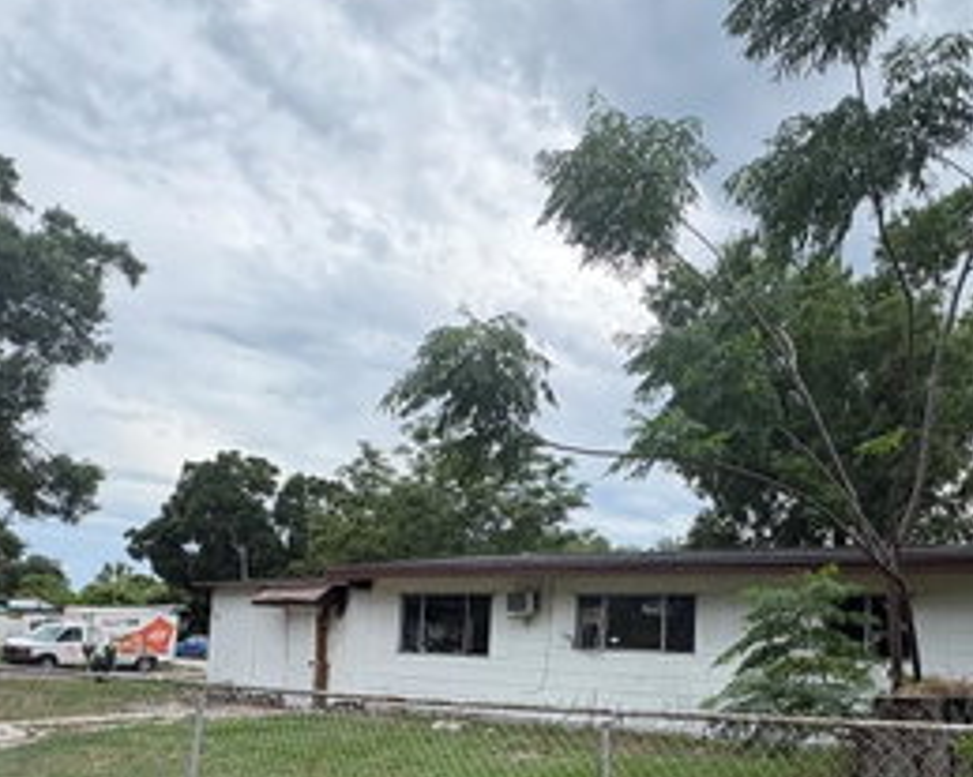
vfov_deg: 50.4
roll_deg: -2.4
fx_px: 777
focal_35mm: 27
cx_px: 627
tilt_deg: +4.5
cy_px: 604
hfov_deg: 62.9
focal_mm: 2.22
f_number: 2.2
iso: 64
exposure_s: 1/968
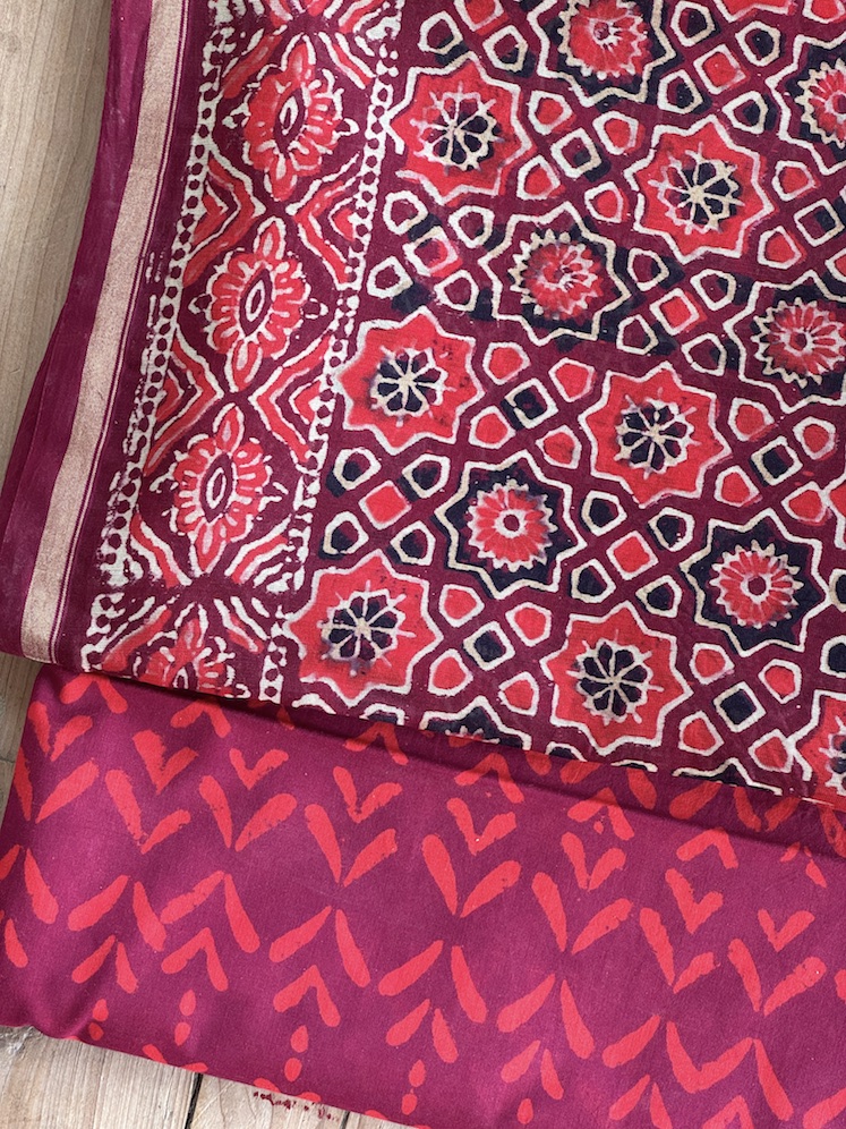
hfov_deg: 19.1
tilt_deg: -85.9
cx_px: 423
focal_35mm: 77
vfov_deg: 25.3
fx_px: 2509
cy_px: 564
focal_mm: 9
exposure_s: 1/99
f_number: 2.8
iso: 125
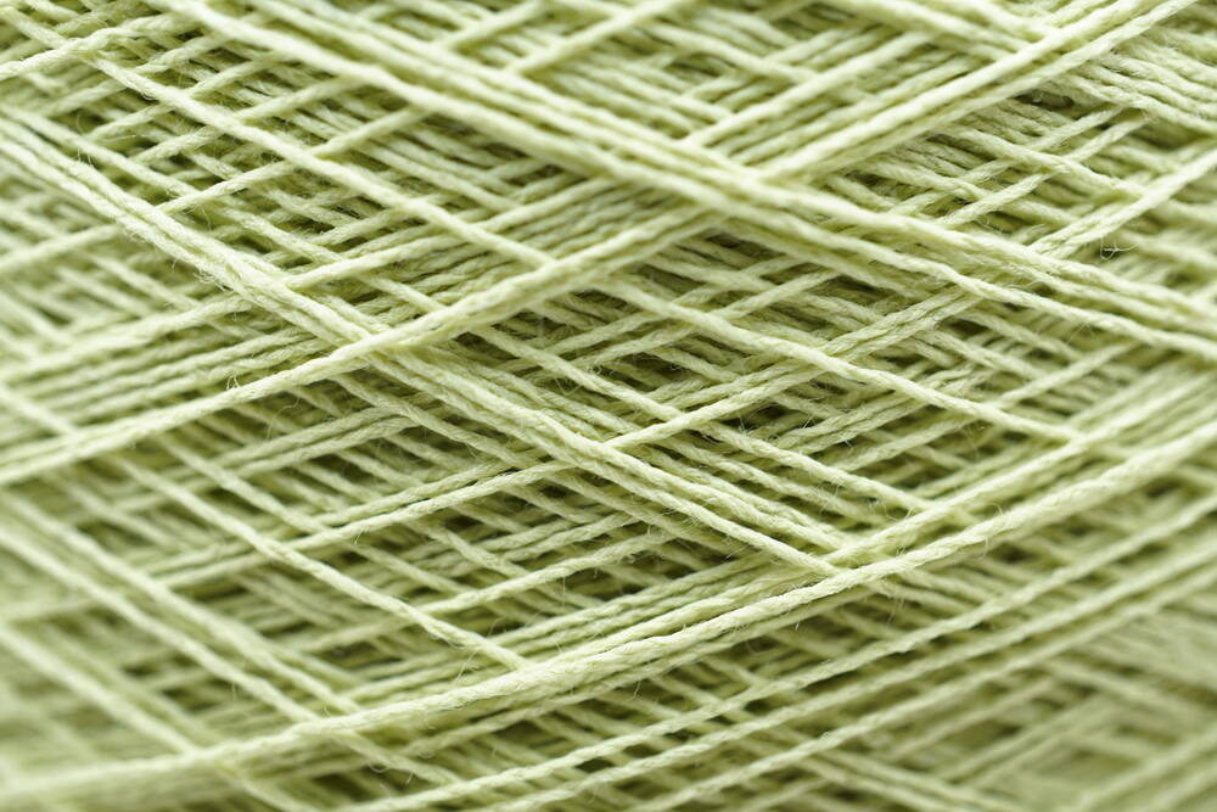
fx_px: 1521
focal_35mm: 45
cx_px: 608
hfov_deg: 43.6
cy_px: 406
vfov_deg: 29.9
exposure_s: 1/30
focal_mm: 30
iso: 250
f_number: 5
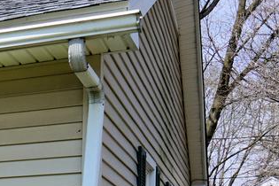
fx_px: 806
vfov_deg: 12.0
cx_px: -314
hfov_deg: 15.1
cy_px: 341
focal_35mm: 104
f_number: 14
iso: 100
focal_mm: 16
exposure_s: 1/100
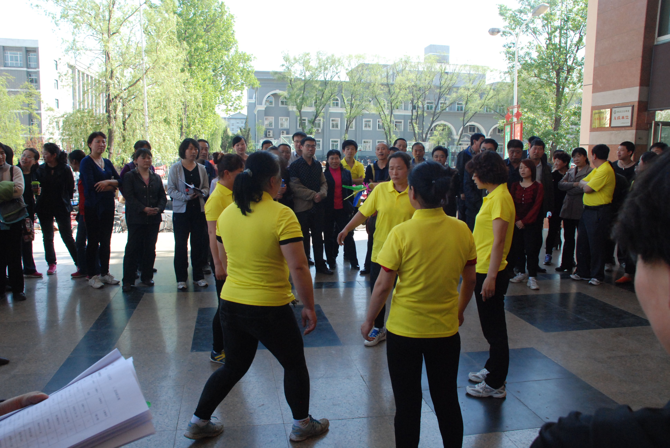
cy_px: 224
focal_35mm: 30
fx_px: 559
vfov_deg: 43.7
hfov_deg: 61.9
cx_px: 335
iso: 1000
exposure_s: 1/320
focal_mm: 20
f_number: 9
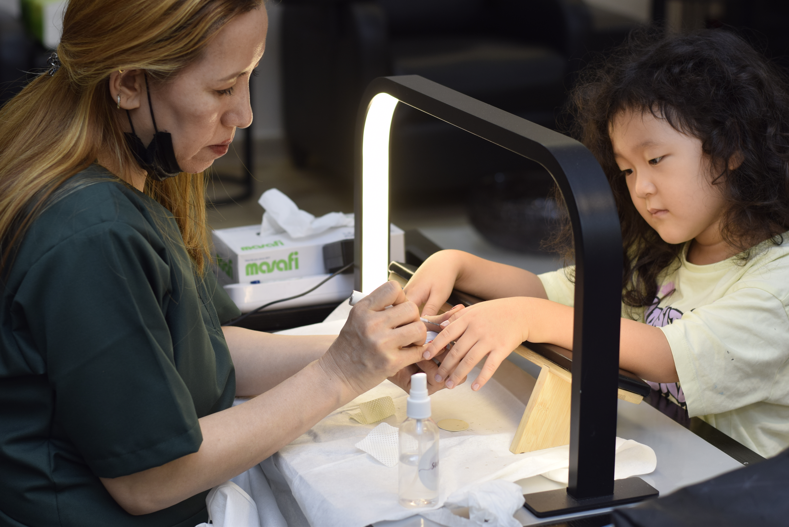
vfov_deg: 18.2
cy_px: 264
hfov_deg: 27.0
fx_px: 1644
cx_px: 394
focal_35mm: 75
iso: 200
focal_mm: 50
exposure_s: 1/200
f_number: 2.8
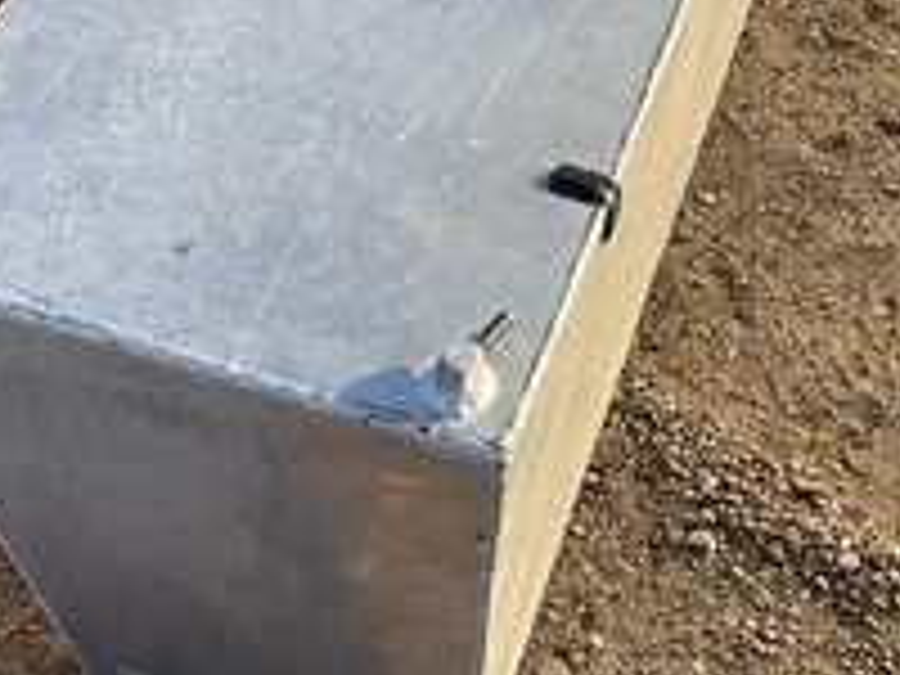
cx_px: 441
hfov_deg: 33.2
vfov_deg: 25.2
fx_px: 1508
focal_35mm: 58
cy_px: 310
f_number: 1.8
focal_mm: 3
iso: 25
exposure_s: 1/545
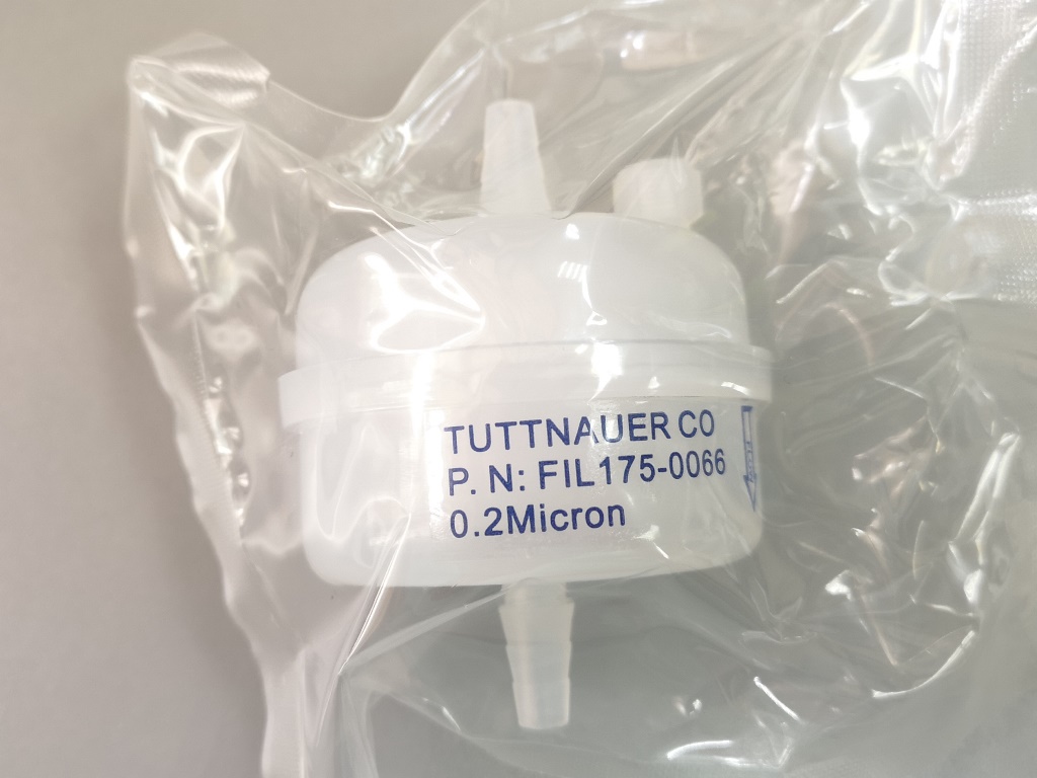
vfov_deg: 51.4
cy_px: 389
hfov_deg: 65.3
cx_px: 518
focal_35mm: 27
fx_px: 809
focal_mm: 3.95
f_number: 1.8
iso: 100
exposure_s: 1/50
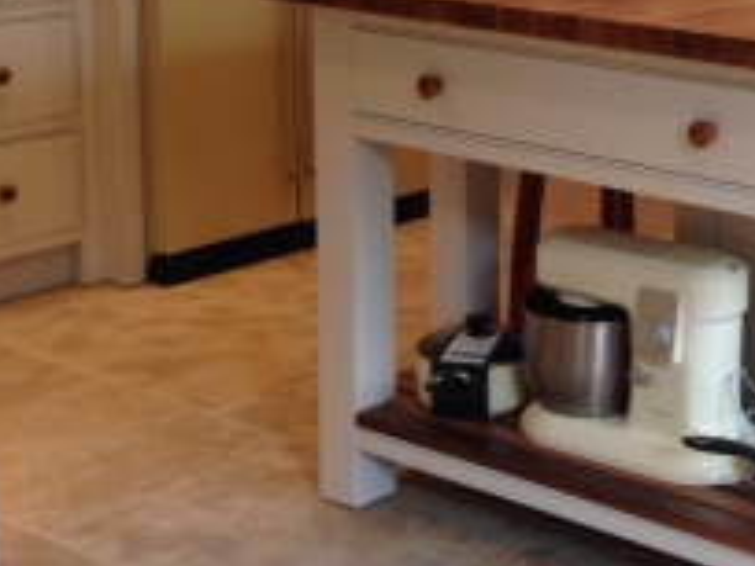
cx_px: 792
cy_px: 67
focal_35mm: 83
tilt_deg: -9.1
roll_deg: -0.5
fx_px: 1810
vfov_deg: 17.5
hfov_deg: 22.5
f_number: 2.4
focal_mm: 4.12
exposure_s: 1/24
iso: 50
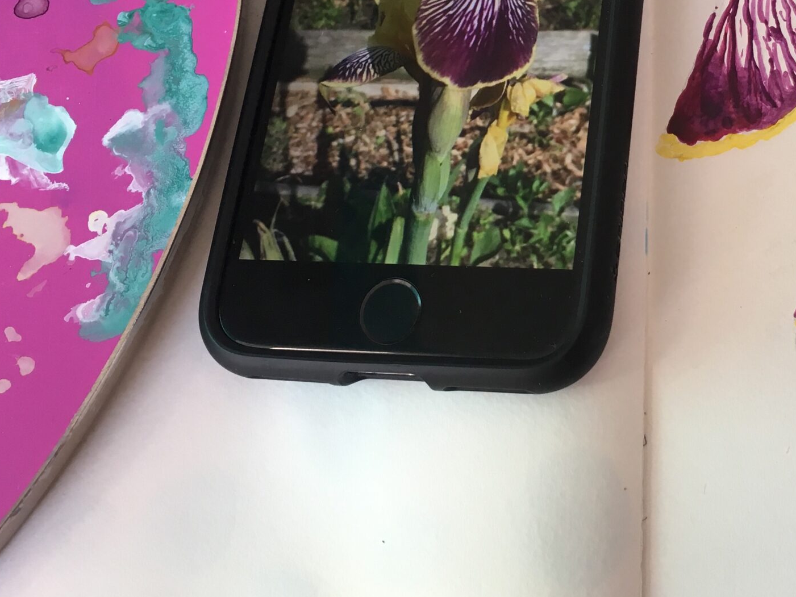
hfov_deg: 35.2
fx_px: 1219
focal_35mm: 53
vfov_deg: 26.8
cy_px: 87
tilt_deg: -66.8
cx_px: 619
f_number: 2.2
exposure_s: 1/33
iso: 32
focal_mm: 4.15
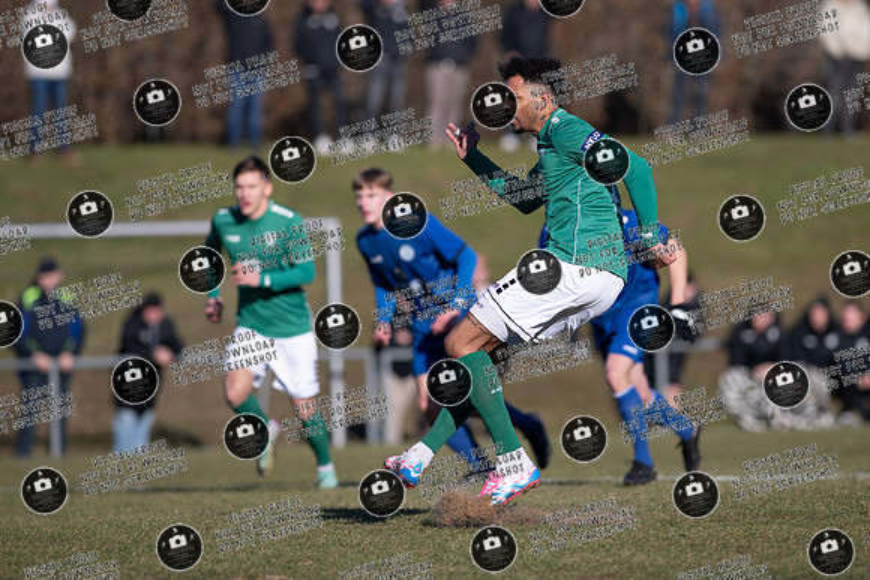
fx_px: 8628
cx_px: 470
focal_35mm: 357
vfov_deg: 3.9
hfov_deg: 5.8
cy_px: 262
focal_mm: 300
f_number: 3.5
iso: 72
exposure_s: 1/1600
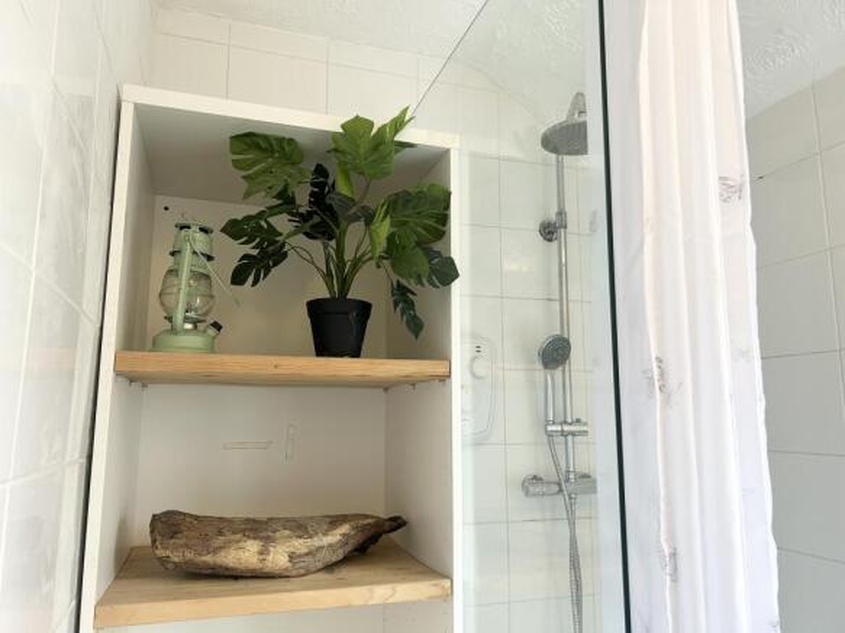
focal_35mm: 26
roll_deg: +0.2
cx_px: 422
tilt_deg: +8.5
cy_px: 316
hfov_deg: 67.3
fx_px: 635
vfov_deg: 53.0
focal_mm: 5.7
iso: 125
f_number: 1.5
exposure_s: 1/70
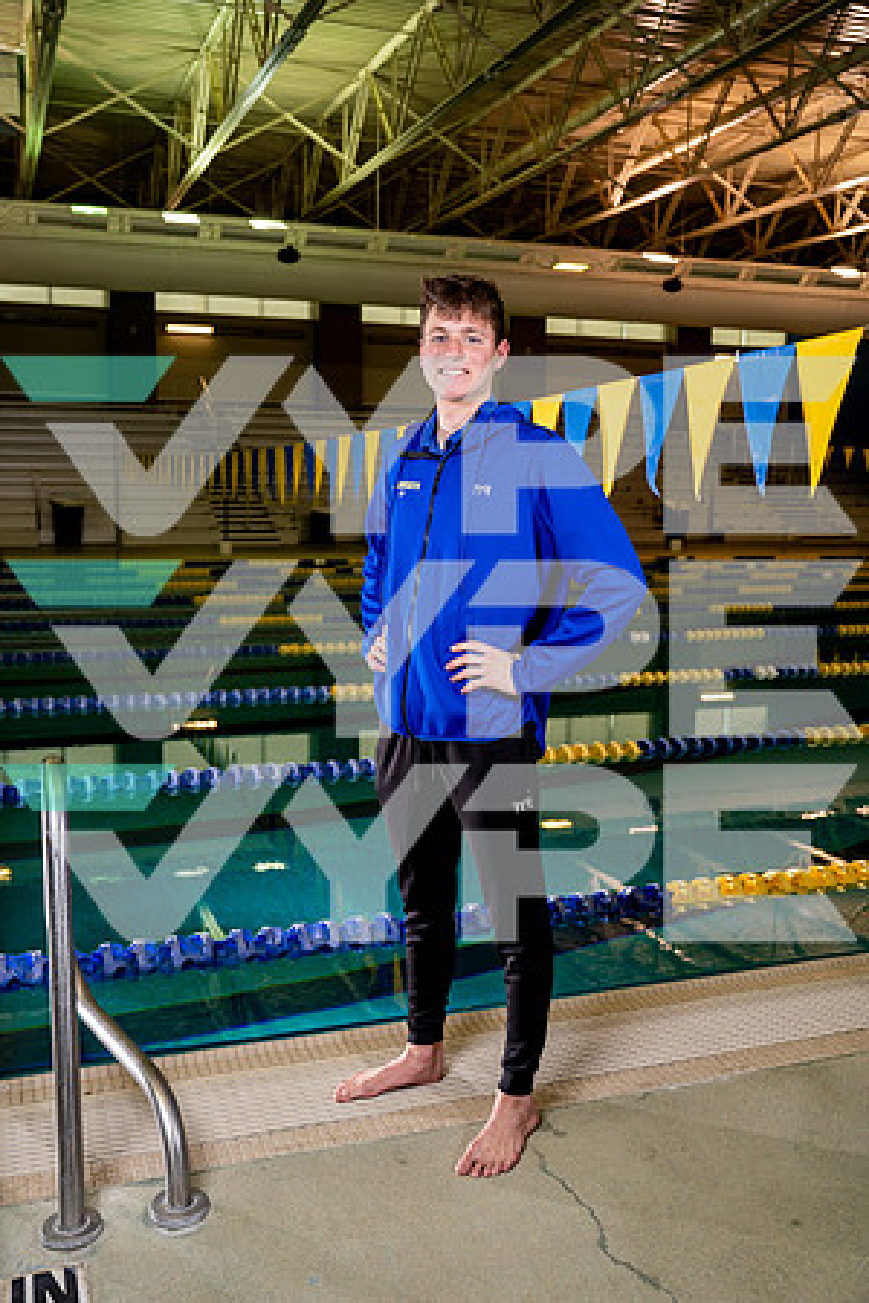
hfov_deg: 38.9
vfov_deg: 55.8
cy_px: 652
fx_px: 1231
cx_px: 434
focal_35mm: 34
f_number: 4
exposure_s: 1/200
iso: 400
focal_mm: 34
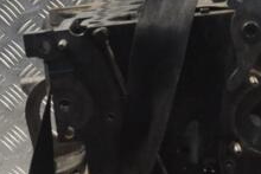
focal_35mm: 131
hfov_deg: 15.6
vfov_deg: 10.3
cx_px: 182
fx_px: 950
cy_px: 207
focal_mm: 32
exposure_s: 1/200
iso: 3200
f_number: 9
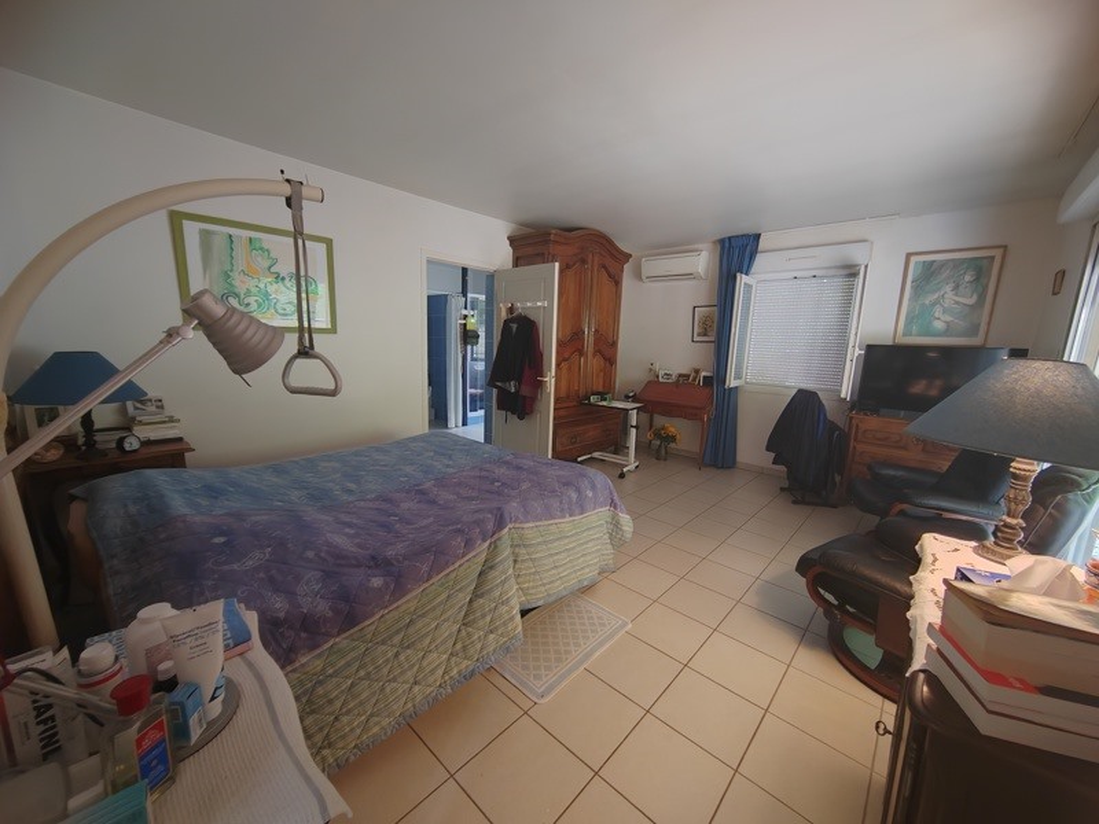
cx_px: 550
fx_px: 413
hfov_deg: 106.2
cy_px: 412
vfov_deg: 89.9
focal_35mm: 13
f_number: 2.2
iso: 1000
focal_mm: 2.16
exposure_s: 1/17
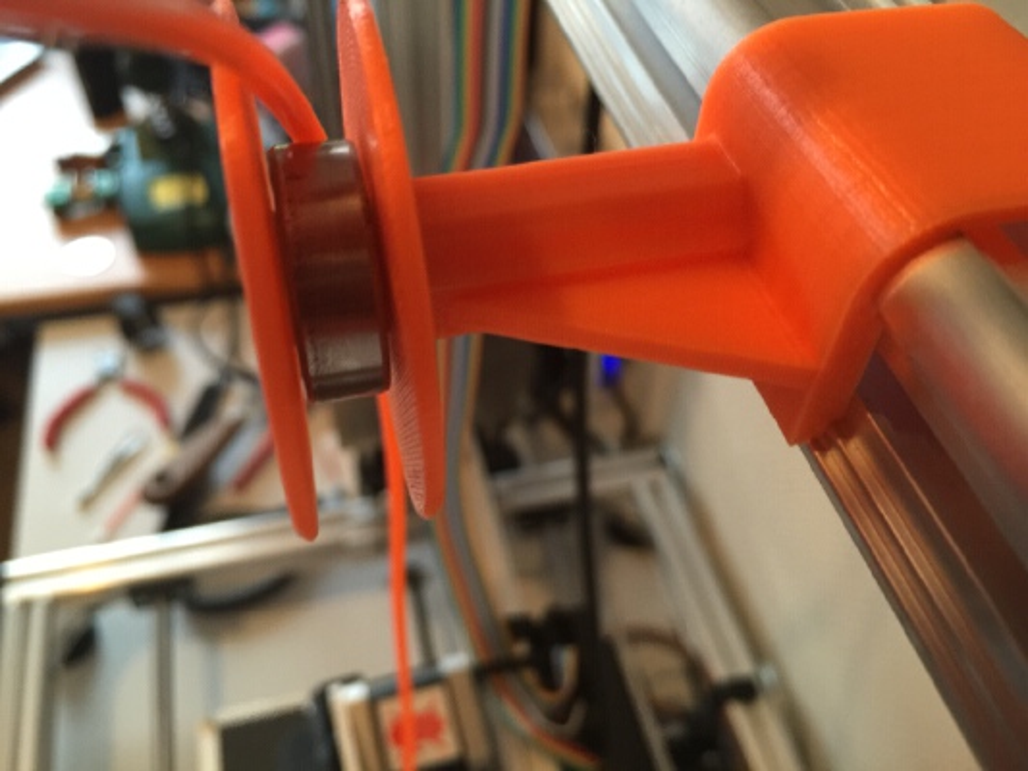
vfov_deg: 48.2
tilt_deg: -49.3
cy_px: 386
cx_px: 514
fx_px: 861
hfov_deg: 61.6
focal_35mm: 29
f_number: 2.2
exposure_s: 1/15
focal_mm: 4.15
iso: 125
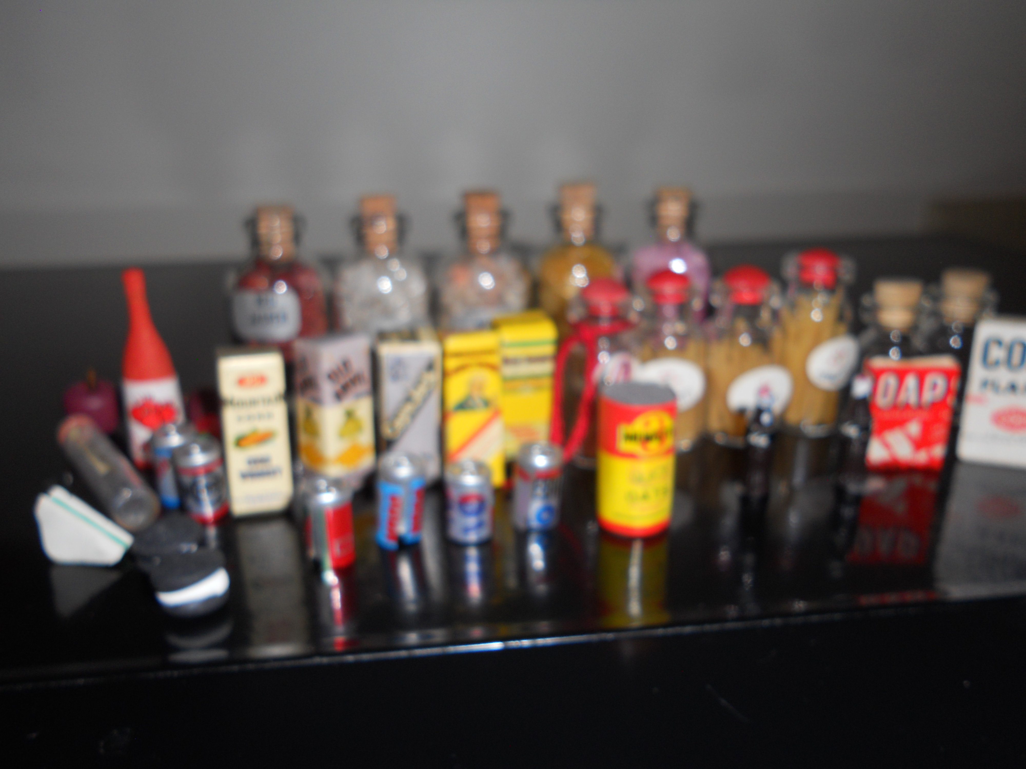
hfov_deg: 56.8
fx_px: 948
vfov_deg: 44.2
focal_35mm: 32
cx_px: 513
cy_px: 384
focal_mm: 5.8
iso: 80
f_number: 8.8
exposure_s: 1/25
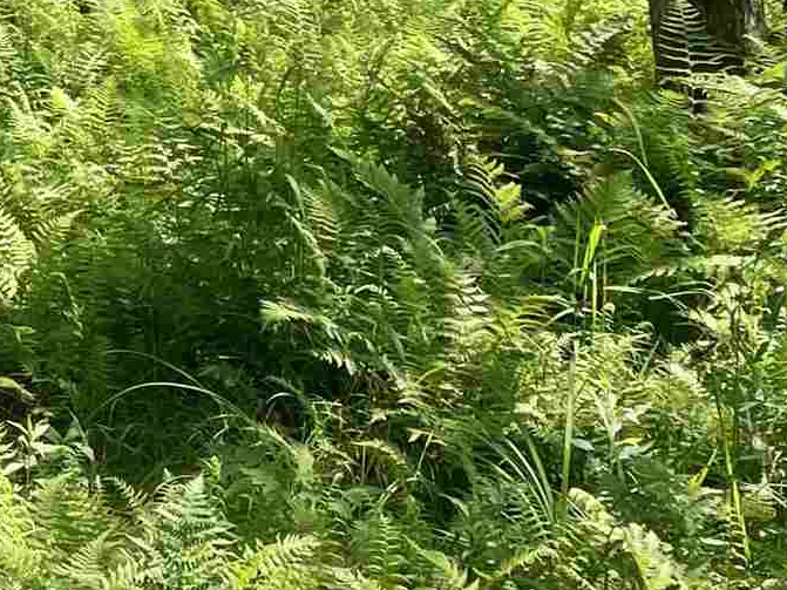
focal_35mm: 119
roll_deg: -2.0
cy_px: -117
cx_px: -250
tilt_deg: -3.1
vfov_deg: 12.2
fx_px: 2705
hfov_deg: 15.7
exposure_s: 1/511
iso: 32
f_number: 1.6
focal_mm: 4.2
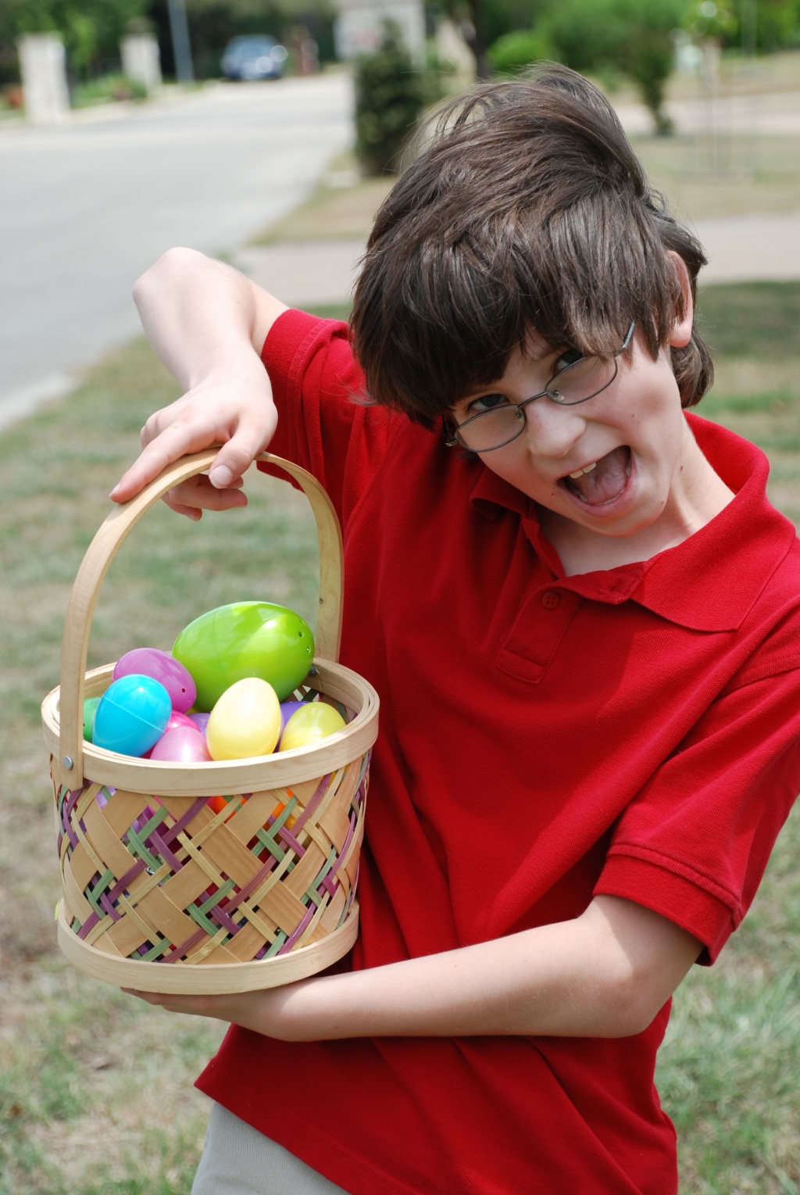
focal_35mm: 105
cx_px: 400
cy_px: 598
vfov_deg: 19.4
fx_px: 3489
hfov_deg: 13.1
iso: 200
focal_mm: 70
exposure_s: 1/400
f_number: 5.6
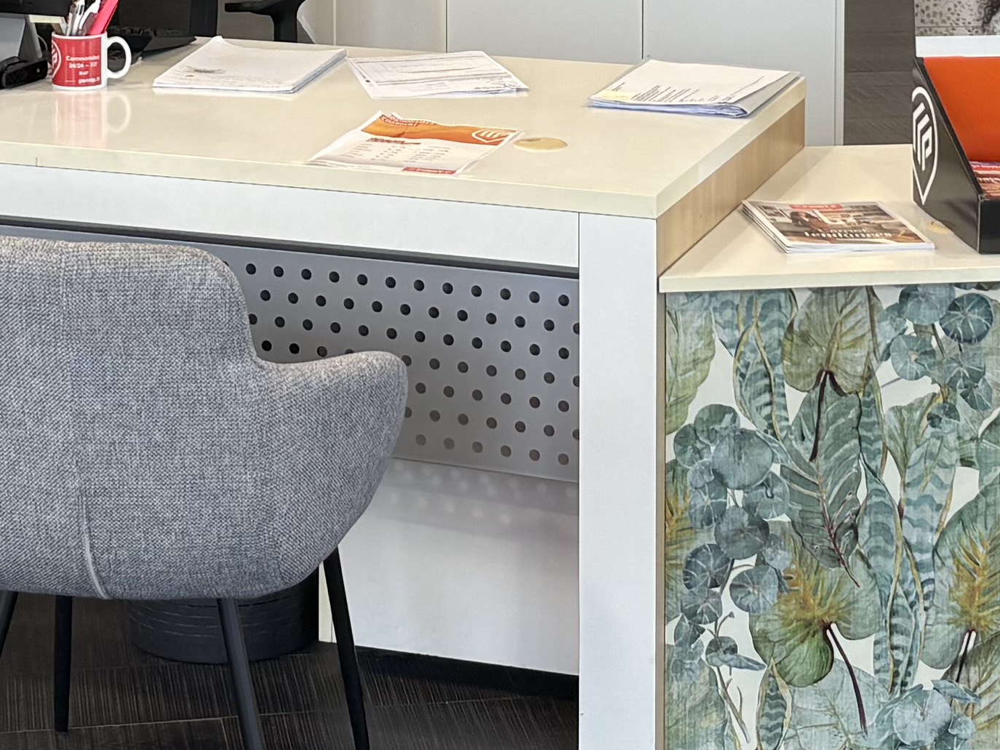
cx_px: 449
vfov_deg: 13.2
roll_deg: +0.1
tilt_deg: -5.6
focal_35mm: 108
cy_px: -236
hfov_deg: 18.2
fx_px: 3120
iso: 40
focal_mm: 5.96
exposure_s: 1/124
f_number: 1.6
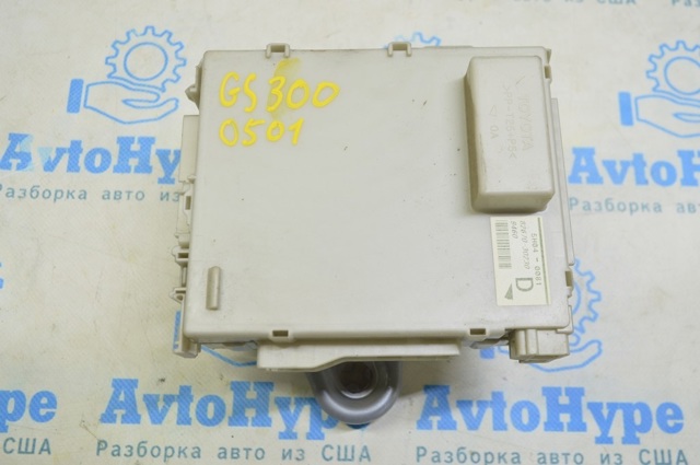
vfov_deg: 38.3
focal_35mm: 34
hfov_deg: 55.2
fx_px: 670
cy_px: 232
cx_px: 350
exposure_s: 1/20
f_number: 5.6
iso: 400
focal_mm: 23
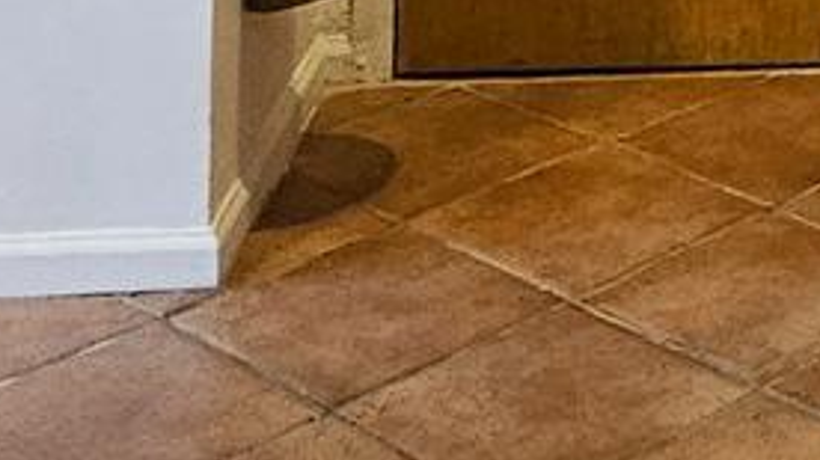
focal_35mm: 105
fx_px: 2282
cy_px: -795
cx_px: 1236
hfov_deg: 18.1
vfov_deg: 9.6
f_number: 2.2
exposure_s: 1/30
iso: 640
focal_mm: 2.2
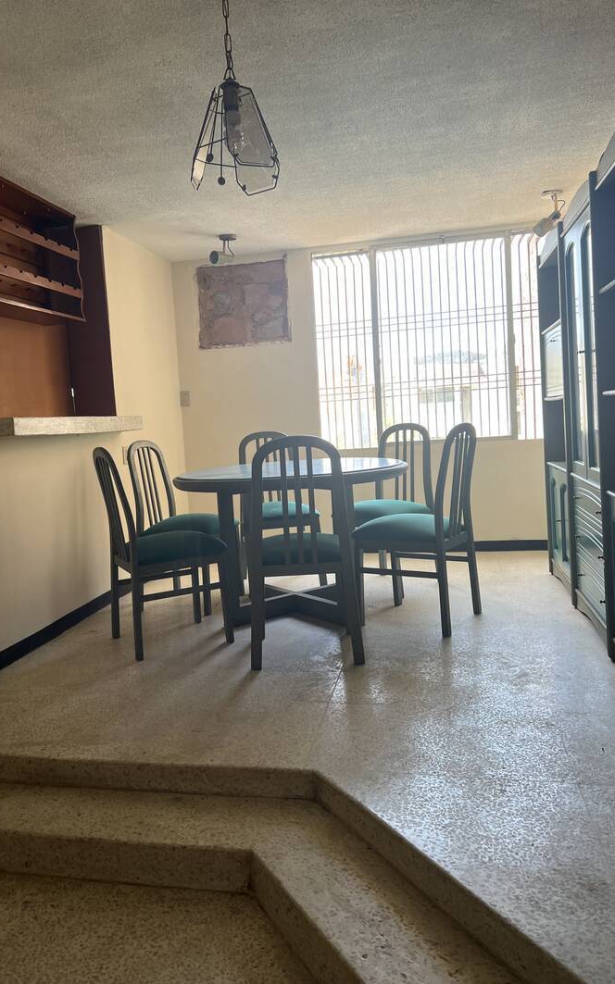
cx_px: 263
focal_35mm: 28
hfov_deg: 44.4
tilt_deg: -1.8
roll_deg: +4.9
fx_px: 751
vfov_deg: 66.5
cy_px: 485
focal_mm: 5.7
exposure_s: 1/121
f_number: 1.5
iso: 50
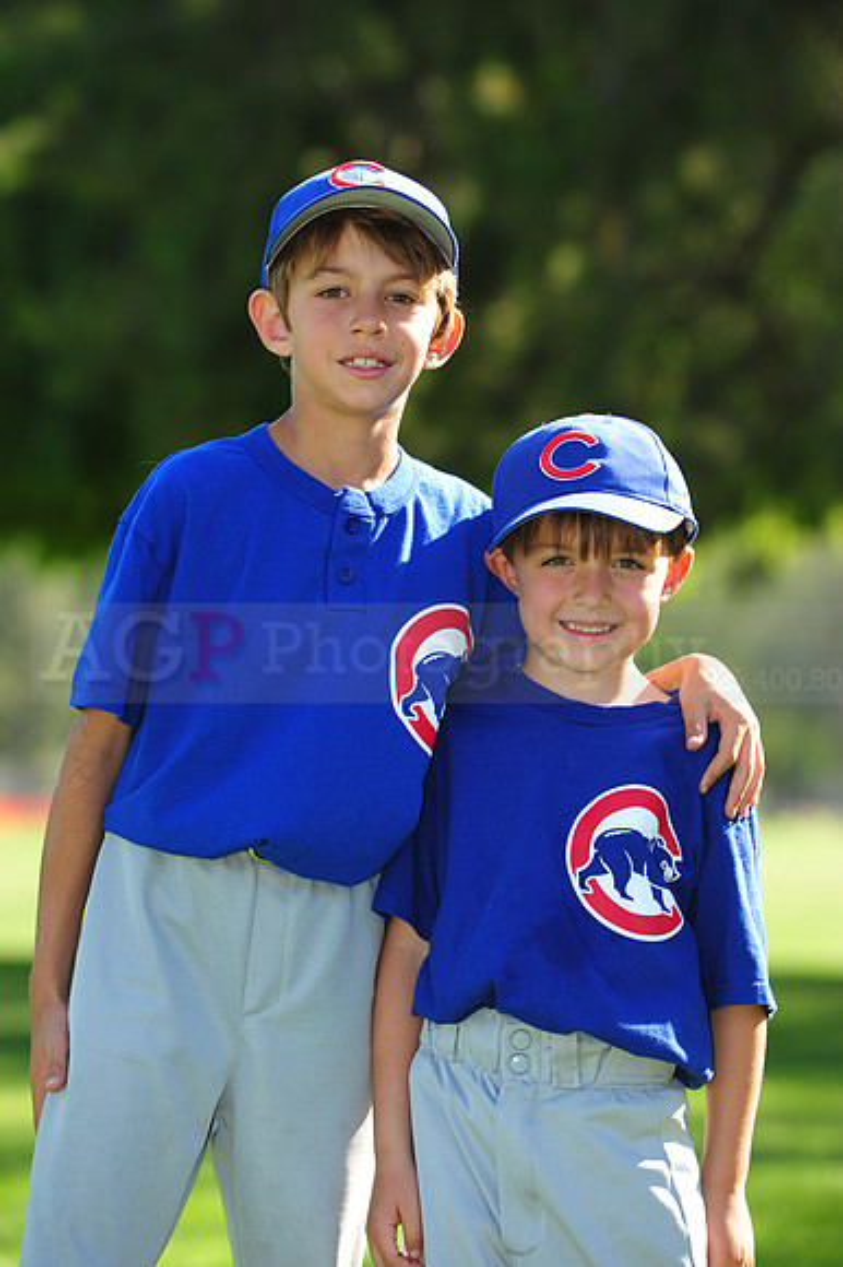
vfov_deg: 10.3
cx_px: 422
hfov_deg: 6.9
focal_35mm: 200
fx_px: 7033
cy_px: 634
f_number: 6.3
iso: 200
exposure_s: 1/200
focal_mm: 200
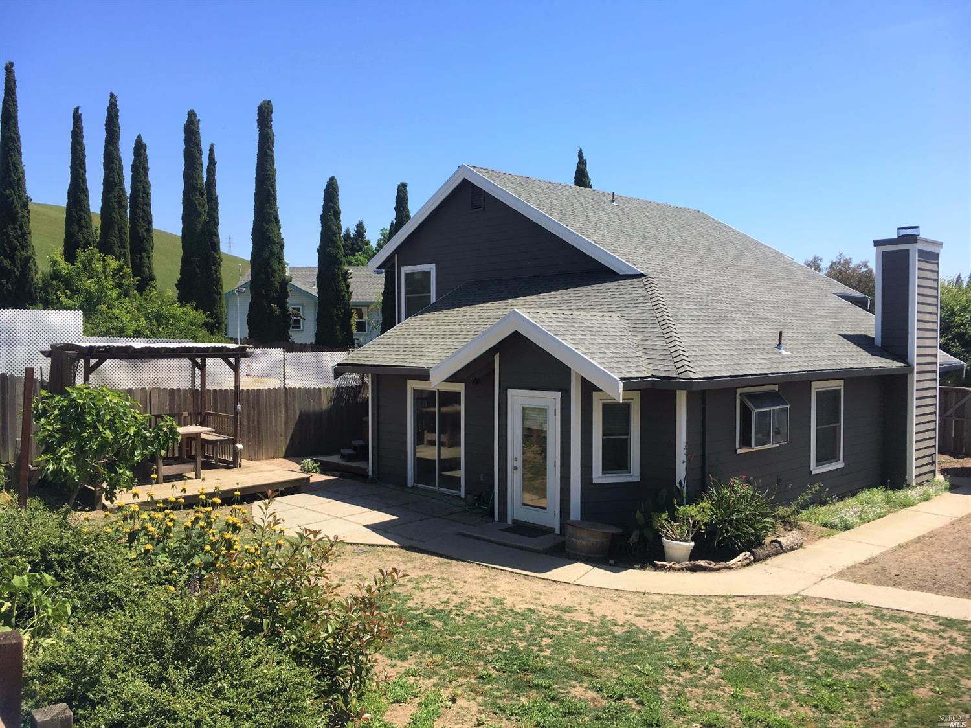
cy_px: 364
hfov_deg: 61.7
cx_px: 486
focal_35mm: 29
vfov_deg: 48.2
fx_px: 813
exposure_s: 1/999
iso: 25
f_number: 2.2
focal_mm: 4.15
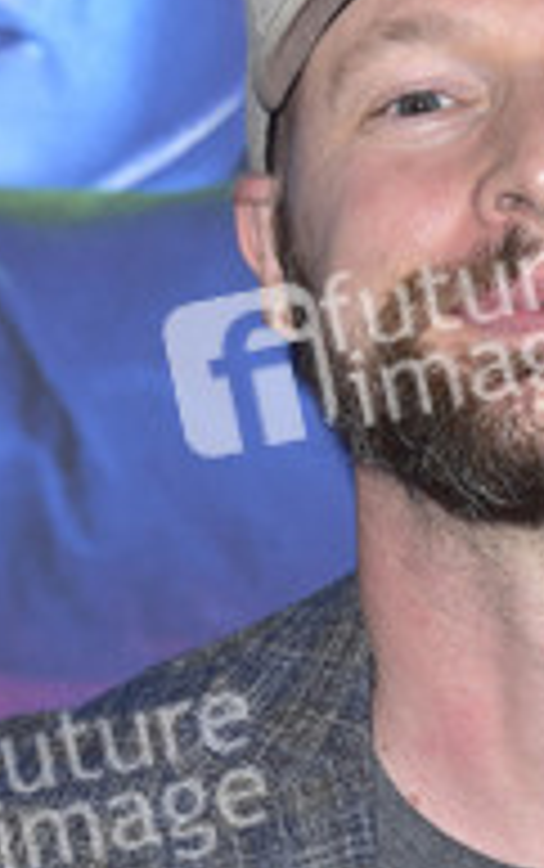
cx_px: 528
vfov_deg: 7.4
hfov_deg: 4.6
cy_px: 576
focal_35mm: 285
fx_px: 6745
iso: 640
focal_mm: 135
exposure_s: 1/250
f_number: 7.1
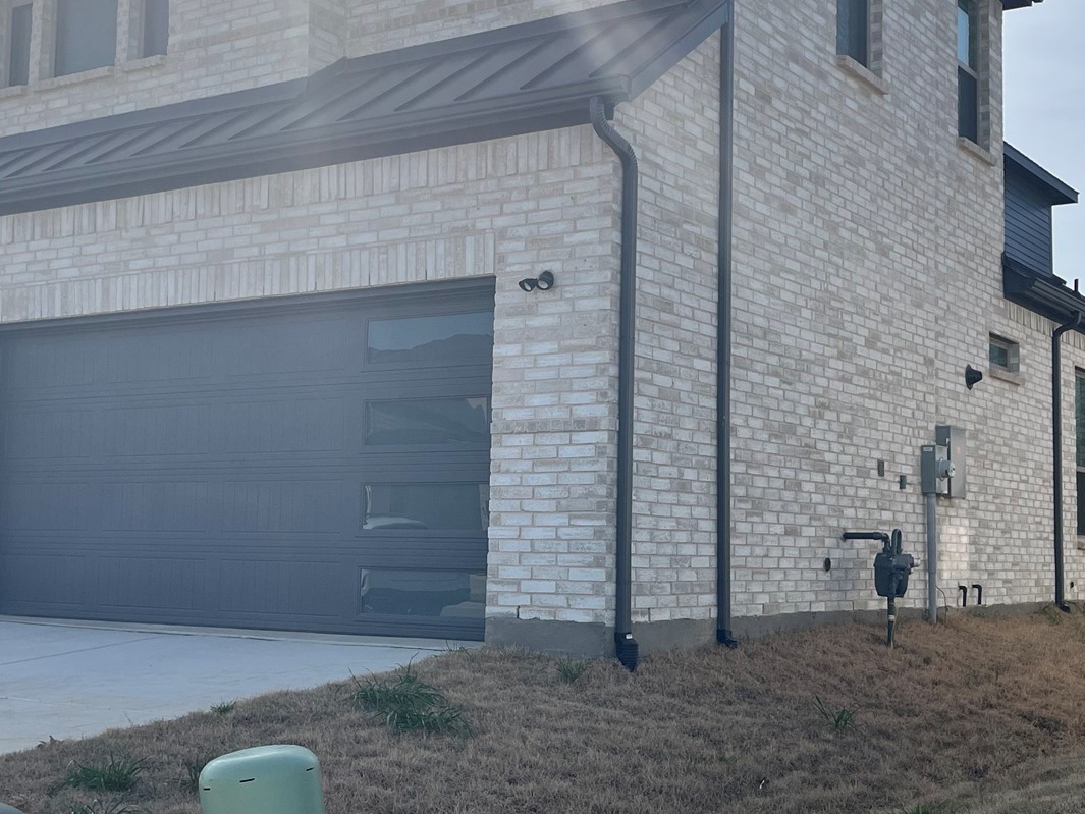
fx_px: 1567
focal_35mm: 50
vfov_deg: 29.1
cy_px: 389
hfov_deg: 38.2
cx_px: 522
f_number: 1.6
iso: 50
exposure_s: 1/5319
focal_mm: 5.1
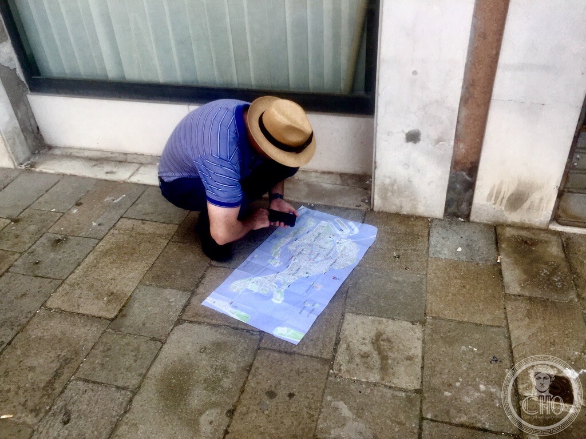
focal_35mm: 29
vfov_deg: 48.2
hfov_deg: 61.7
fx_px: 491
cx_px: 293
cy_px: 220
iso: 32
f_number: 2.2
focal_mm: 4.15
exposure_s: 1/549
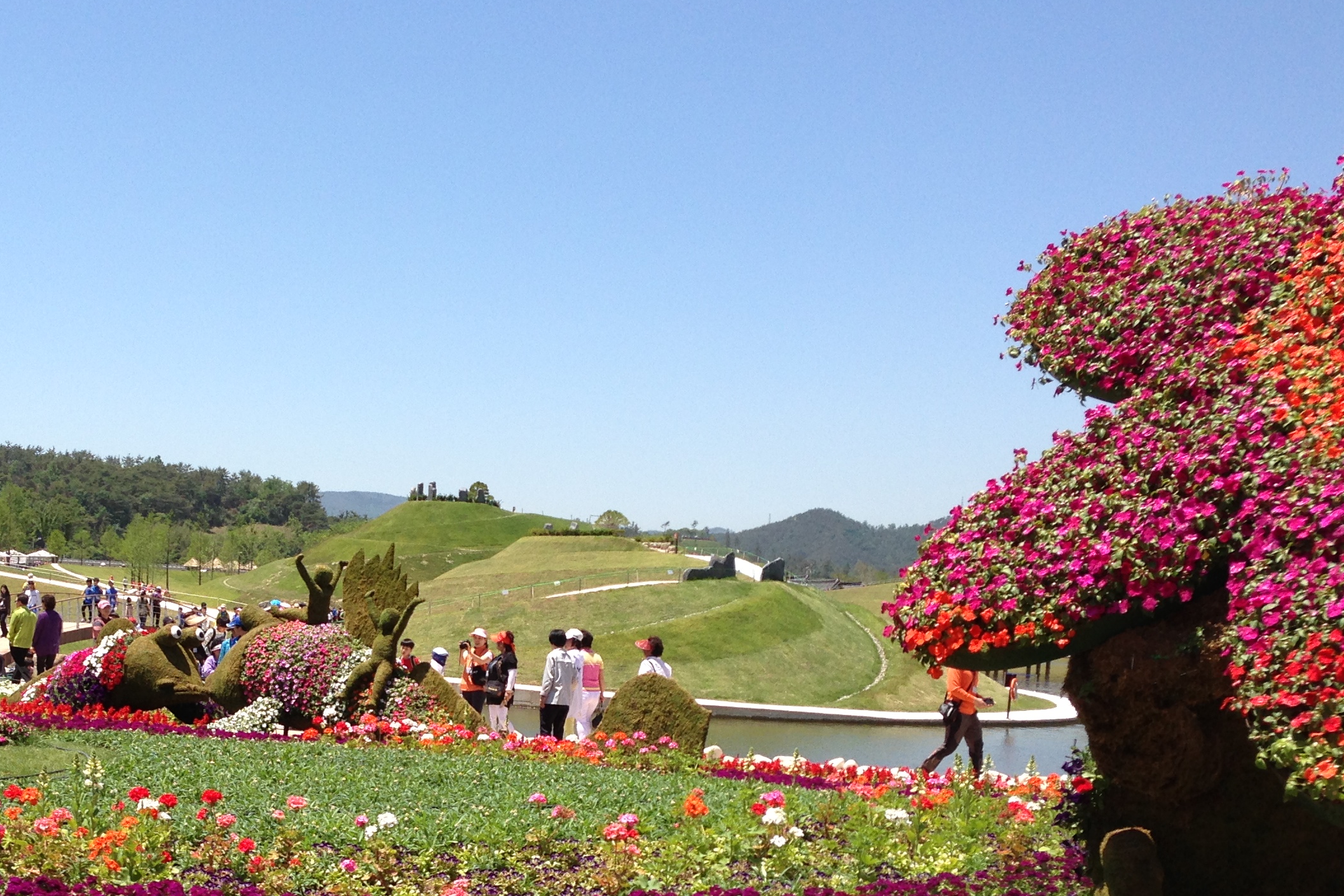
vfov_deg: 25.0
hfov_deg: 36.9
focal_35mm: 53
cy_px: 751
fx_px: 1978
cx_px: 383
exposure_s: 1/1323
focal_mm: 4.13
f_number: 2.4
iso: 50
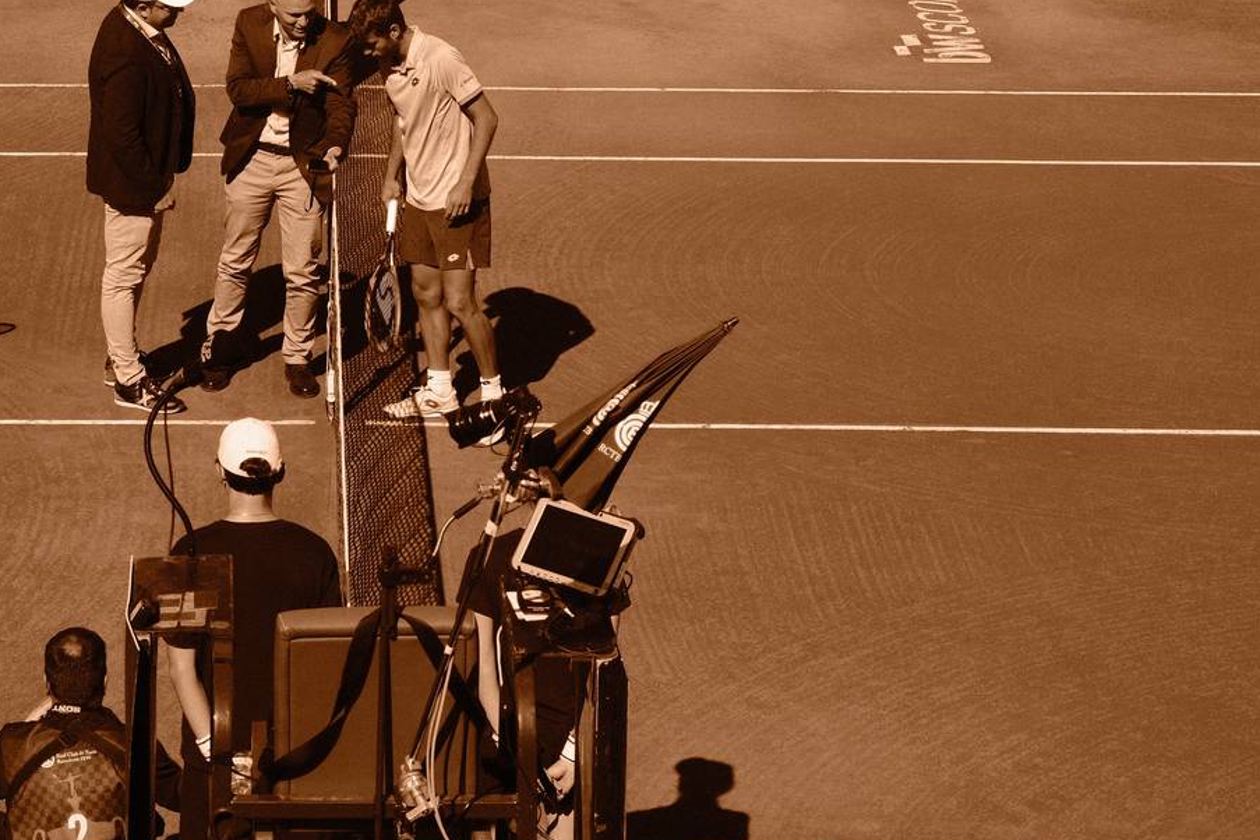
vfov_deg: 11.0
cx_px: 304
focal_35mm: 124
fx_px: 4340
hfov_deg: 16.4
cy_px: 125
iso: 640
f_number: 8
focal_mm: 46.6
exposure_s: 1/1250
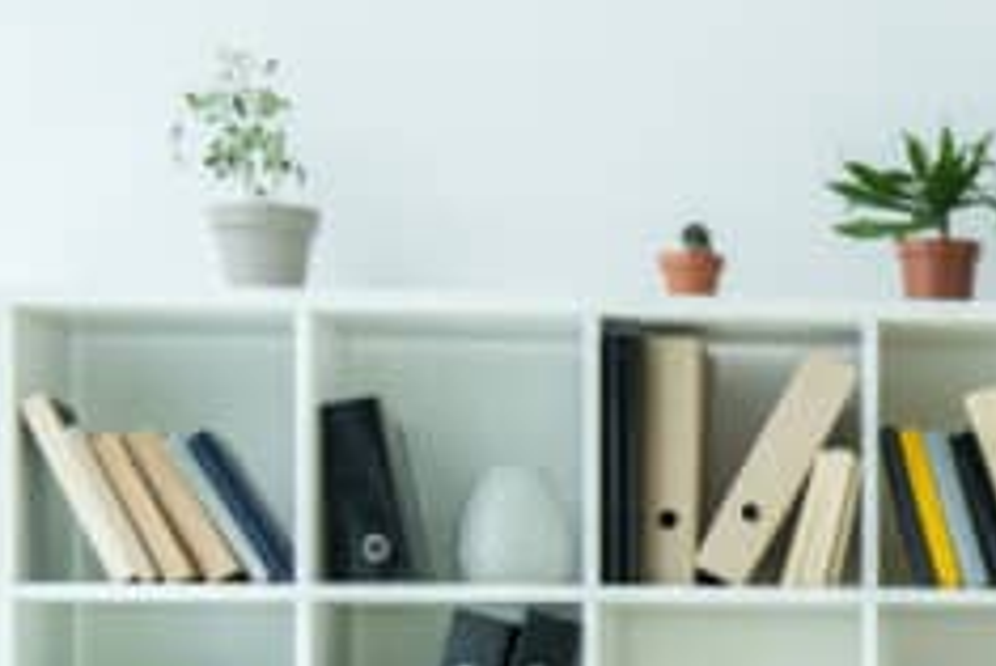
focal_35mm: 150
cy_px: 751
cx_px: 1488
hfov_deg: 13.0
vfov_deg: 9.1
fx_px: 4152
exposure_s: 1/160
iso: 800
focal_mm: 44
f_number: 3.5
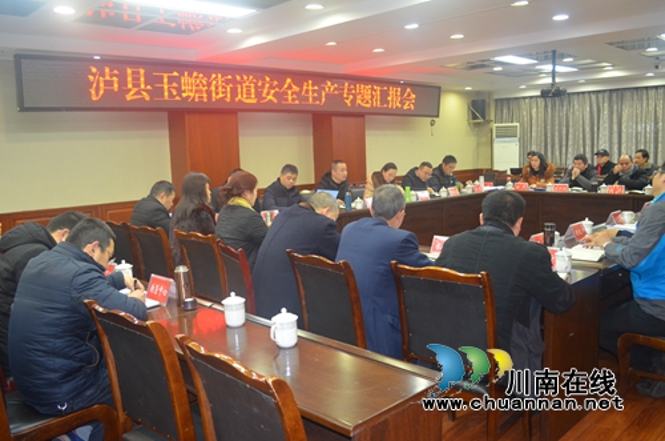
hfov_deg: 62.0
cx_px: 332
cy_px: 220
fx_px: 553
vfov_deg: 43.4
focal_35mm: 30
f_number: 3.8
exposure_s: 1/60
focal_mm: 20
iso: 900
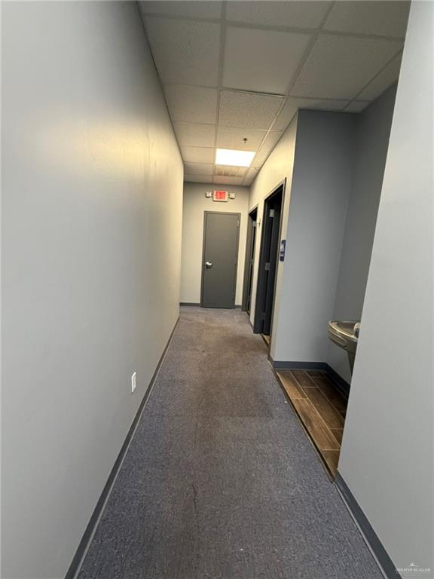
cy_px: 290
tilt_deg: -5.8
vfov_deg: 102.1
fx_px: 234
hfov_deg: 85.7
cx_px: 217
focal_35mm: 14
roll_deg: +1.6
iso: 400
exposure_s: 1/60
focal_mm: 2.22
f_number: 2.2
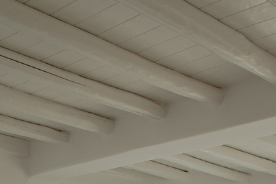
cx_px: 191
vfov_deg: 14.7
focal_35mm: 78
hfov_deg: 25.8
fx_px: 598
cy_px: 358
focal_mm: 20
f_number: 5.6
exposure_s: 1/320
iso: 100
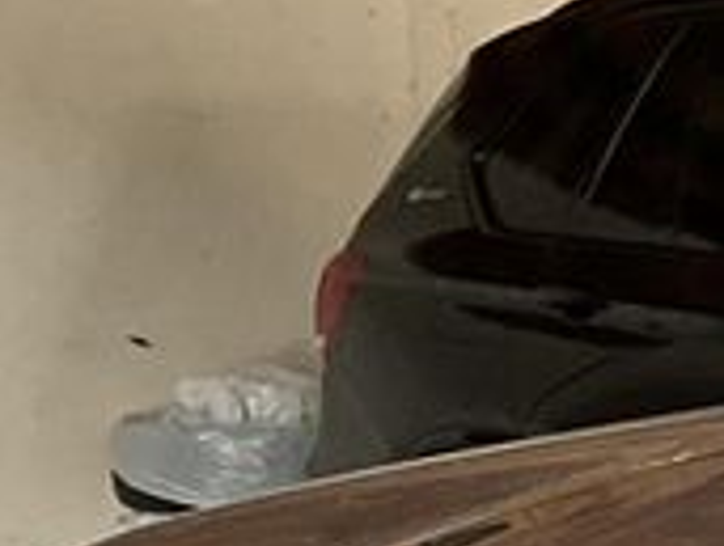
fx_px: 4255
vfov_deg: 6.9
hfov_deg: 8.6
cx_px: 1893
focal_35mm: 203
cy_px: 1325
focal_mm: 3
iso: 50
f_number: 1.8
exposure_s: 1/122
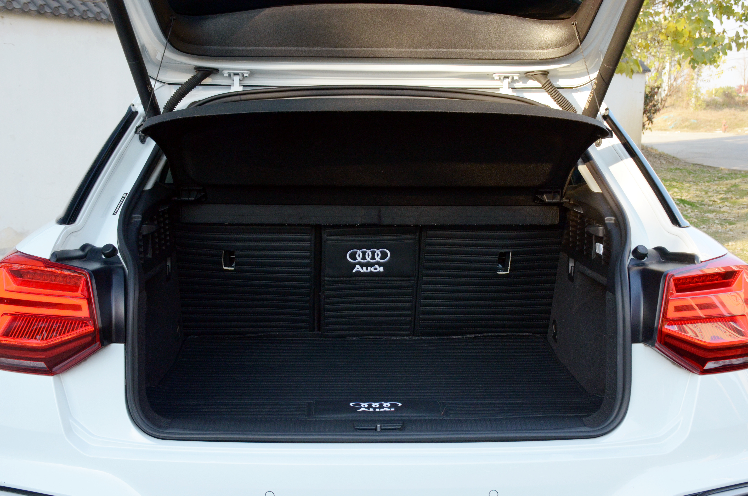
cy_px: 248
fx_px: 995
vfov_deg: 28.0
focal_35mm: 48
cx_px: 374
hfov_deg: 41.2
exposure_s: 1/200
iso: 1000
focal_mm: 32
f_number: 8
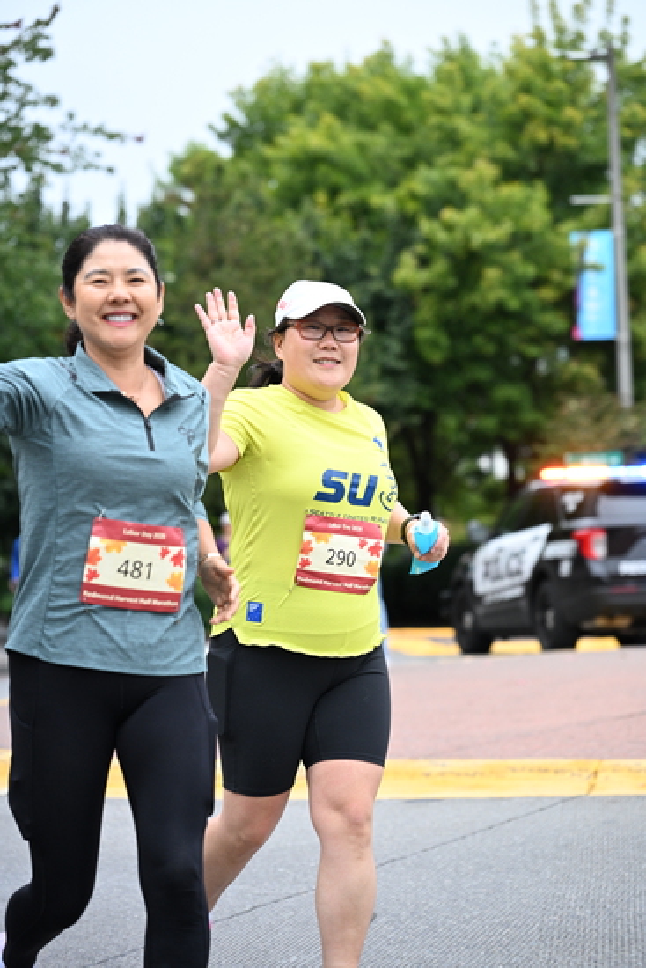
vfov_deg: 19.5
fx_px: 2824
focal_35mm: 105
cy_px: 484
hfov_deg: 13.0
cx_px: 323
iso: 1600
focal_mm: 105
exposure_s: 1/640
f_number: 4
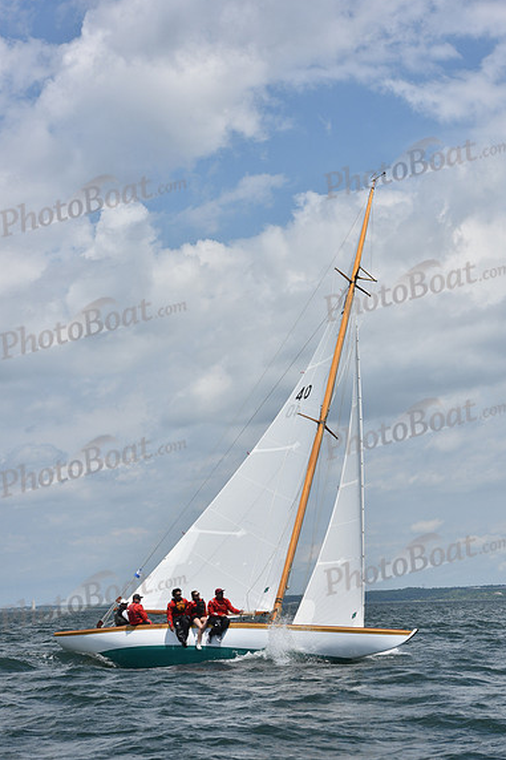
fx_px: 1498
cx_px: 256
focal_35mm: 71
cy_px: 376
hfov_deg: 19.2
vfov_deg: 28.5
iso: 250
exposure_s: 1/1250
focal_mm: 70
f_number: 9
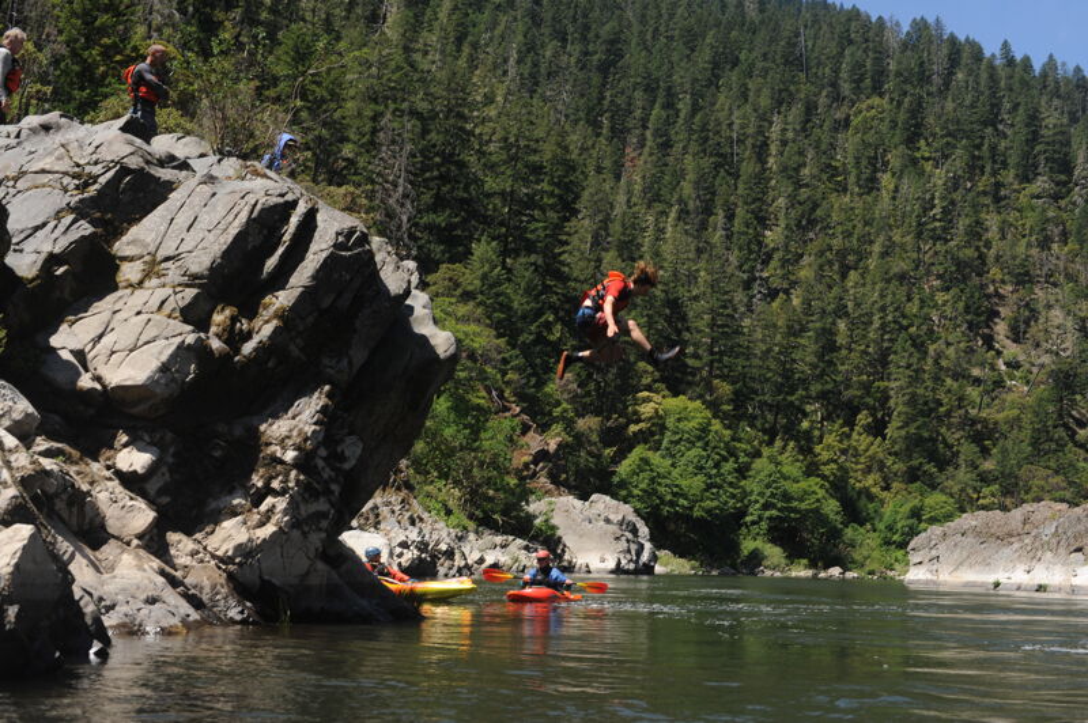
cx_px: 544
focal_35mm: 50
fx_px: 1510
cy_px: 362
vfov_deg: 26.9
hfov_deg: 39.6
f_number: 7.1
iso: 250
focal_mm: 50
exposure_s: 1/640
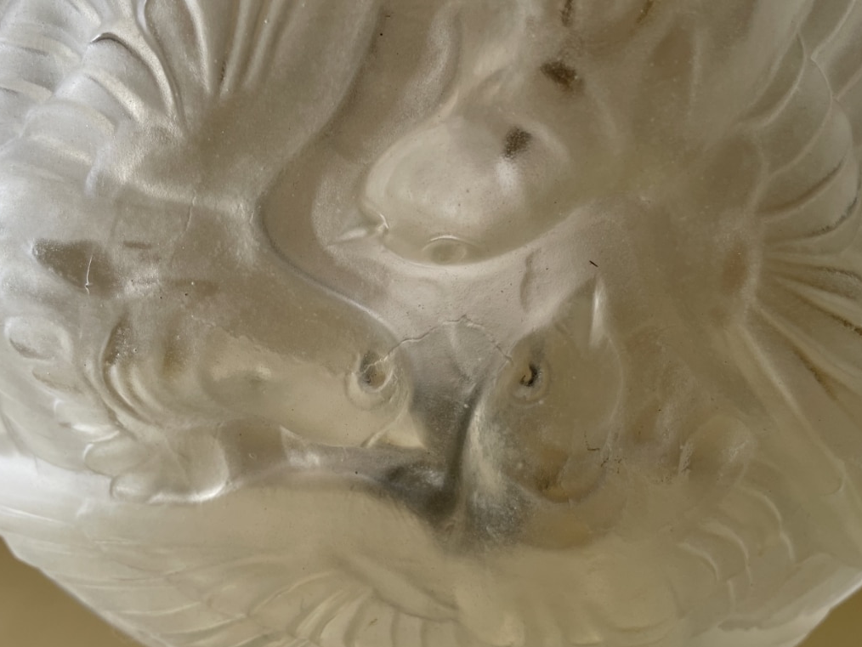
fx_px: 772
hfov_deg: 58.3
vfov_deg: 45.4
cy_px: 304
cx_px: 401
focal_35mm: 31
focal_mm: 4.2
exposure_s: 1/136
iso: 32
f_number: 1.6
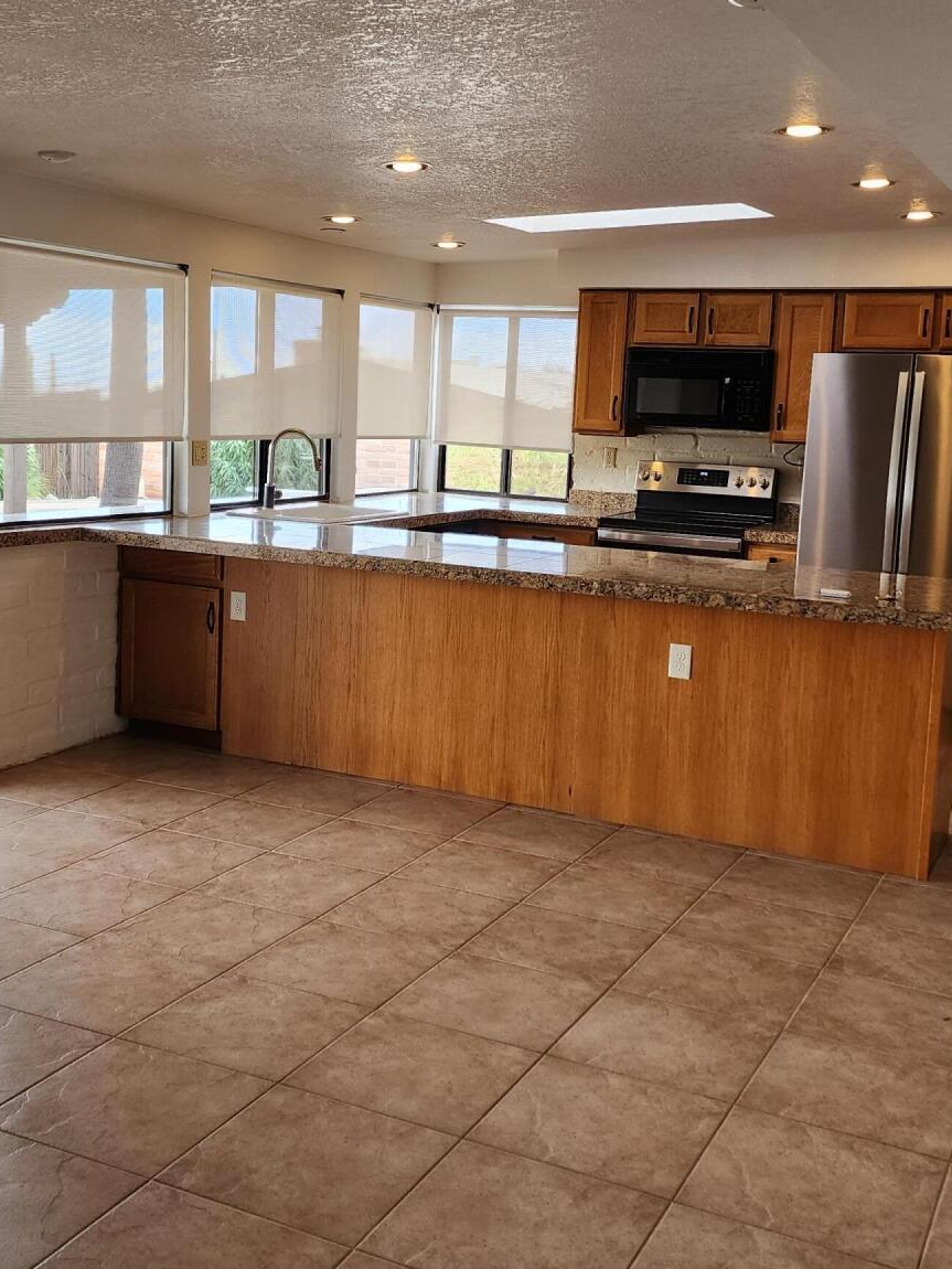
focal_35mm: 40
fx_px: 1466
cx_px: 432
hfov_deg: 35.9
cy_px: 580
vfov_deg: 46.7
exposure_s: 1/180
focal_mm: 6.4
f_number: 1.8
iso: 125
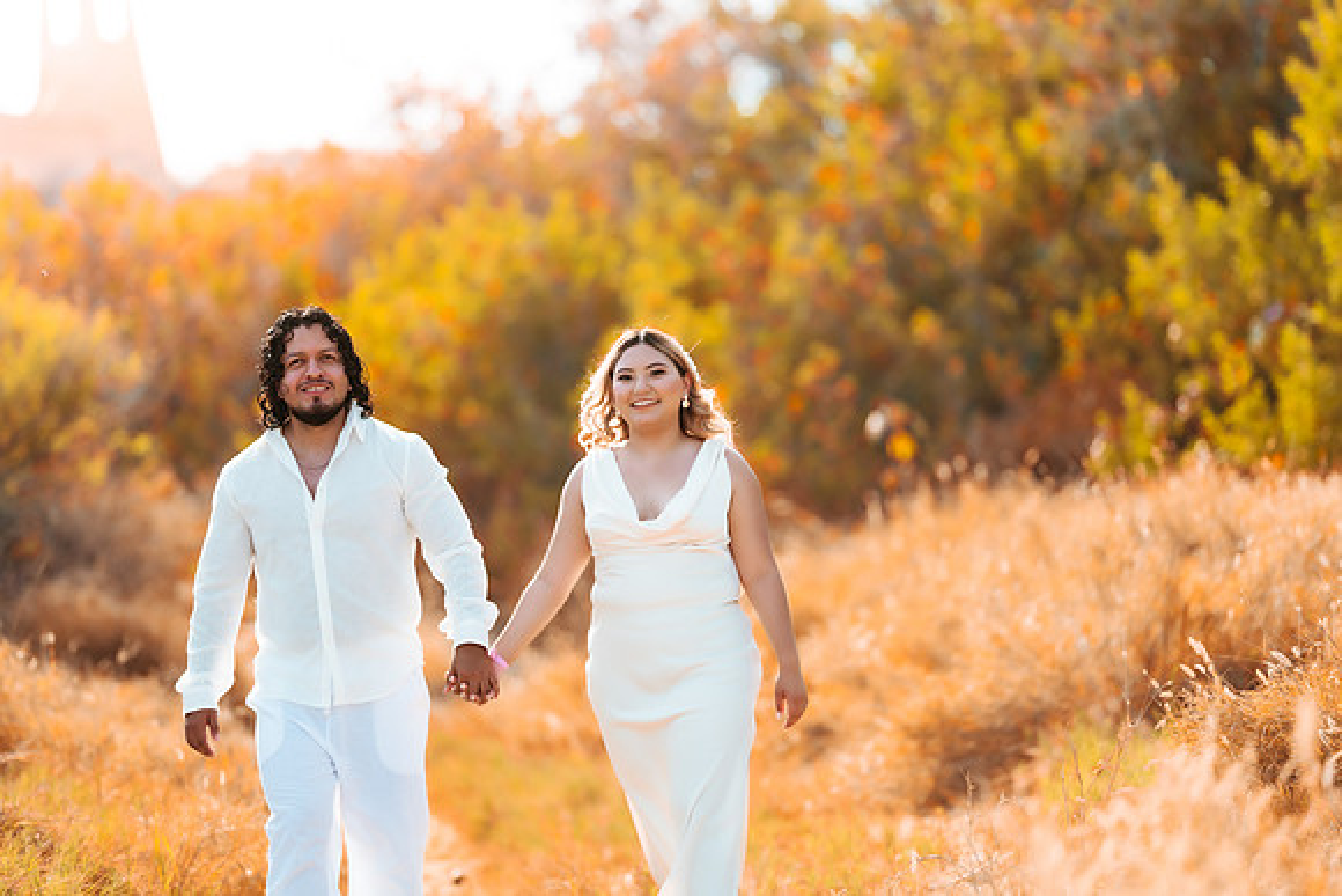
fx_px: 5033
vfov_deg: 10.2
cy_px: 448
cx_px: 671
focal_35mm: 135
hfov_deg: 15.2
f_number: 1.8
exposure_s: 1/1250
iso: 100
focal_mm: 135
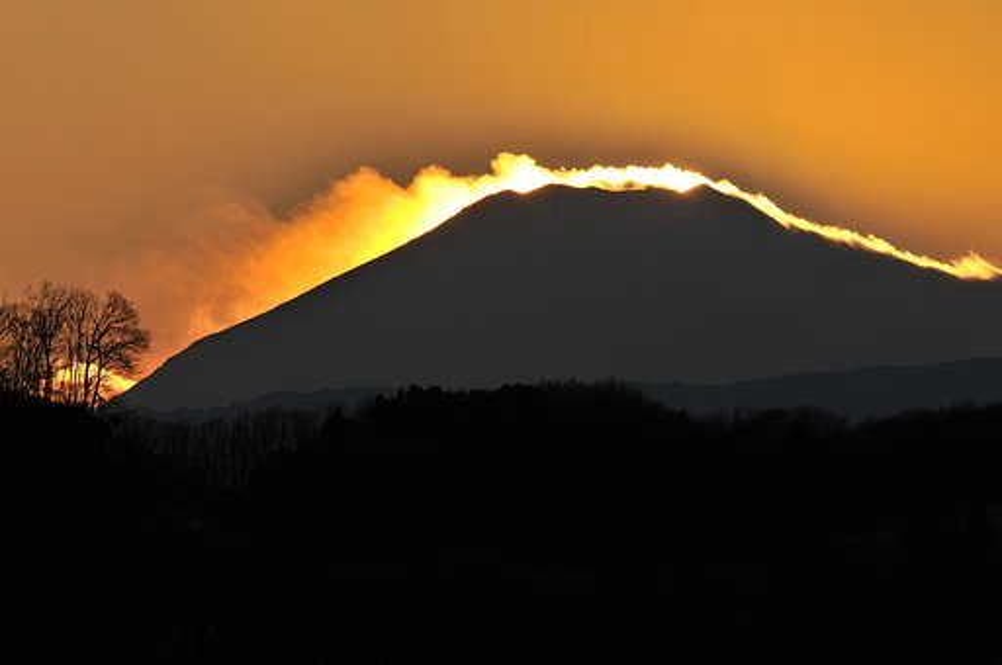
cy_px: 332
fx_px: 29188
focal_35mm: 1050
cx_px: 501
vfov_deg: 1.3
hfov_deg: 2.0
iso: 100
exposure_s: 1/500
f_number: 9
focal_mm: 700
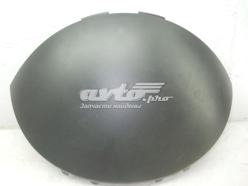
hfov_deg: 44.8
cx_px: 125
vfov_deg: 34.4
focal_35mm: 42
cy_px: 95
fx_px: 301
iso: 250
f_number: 3.1
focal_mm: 6.72
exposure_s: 1/30
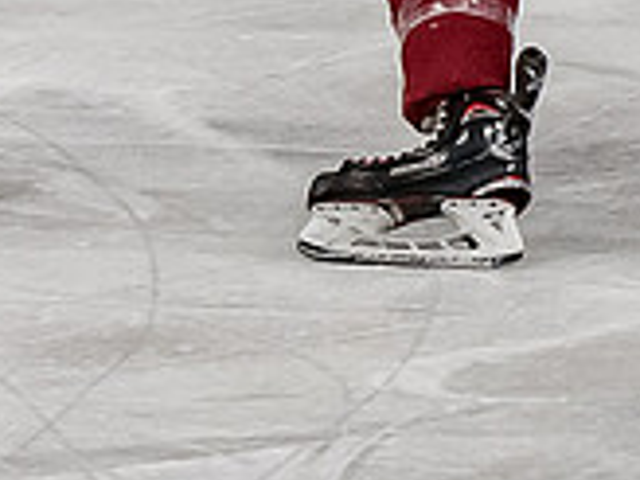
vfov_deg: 2.2
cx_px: 603
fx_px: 12202
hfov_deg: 3.0
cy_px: -386
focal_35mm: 660
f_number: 4
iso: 1800
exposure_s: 1/800
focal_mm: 70
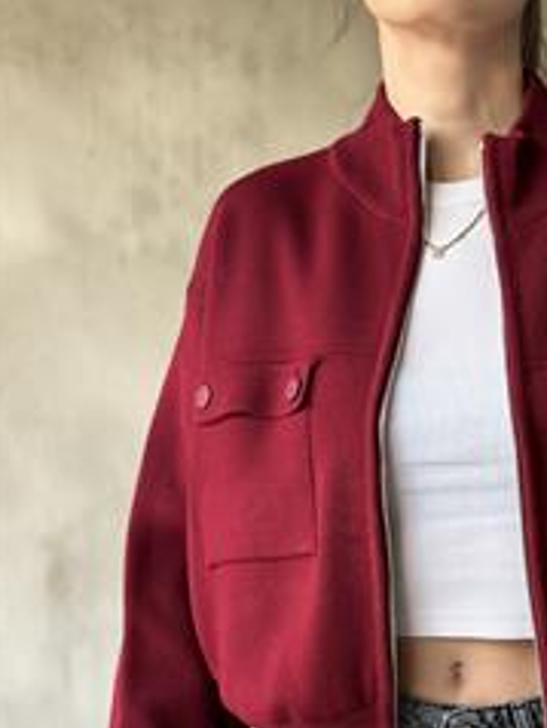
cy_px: 596
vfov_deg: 22.4
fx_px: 1809
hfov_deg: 17.0
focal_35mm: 86
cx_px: 474
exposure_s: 1/60
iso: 250
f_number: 1.78
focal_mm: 6.86
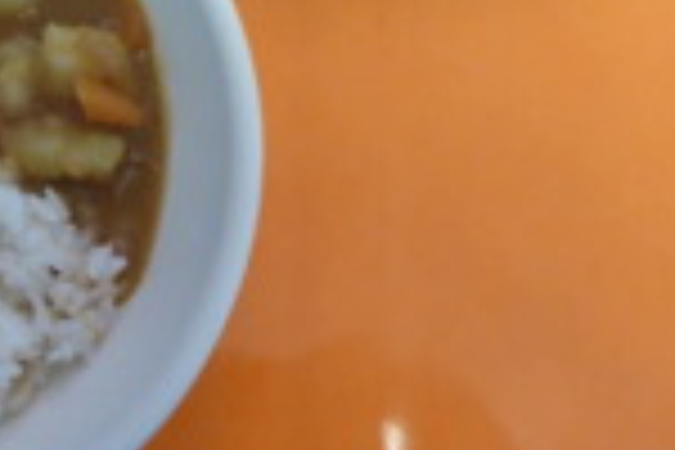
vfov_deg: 19.0
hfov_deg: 28.9
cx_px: 122
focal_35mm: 68
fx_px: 1275
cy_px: -81
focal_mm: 4.9
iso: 400
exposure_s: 1/40
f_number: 3.3
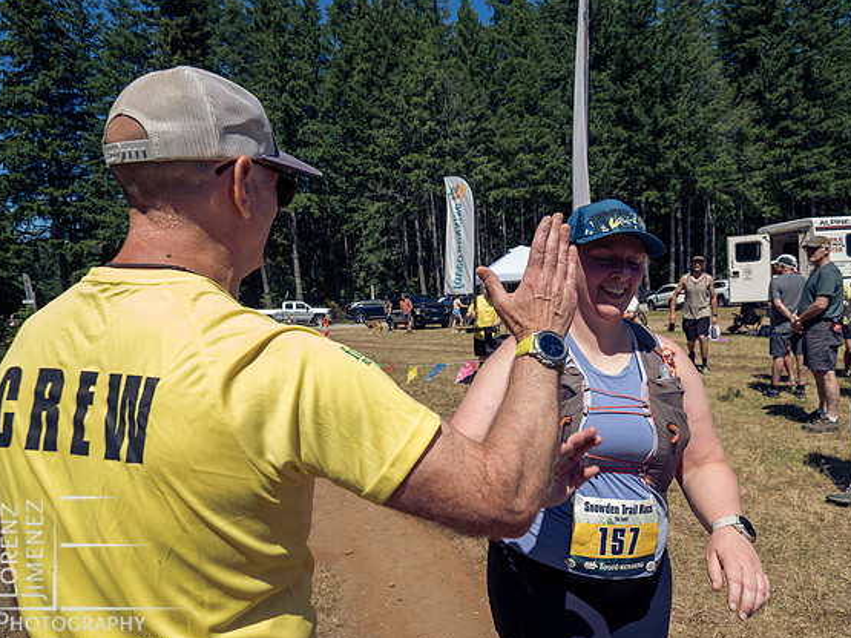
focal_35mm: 23
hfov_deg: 73.9
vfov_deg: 58.8
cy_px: 329
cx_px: 420
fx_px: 565
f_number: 4
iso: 80
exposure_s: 1/1000
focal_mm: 11
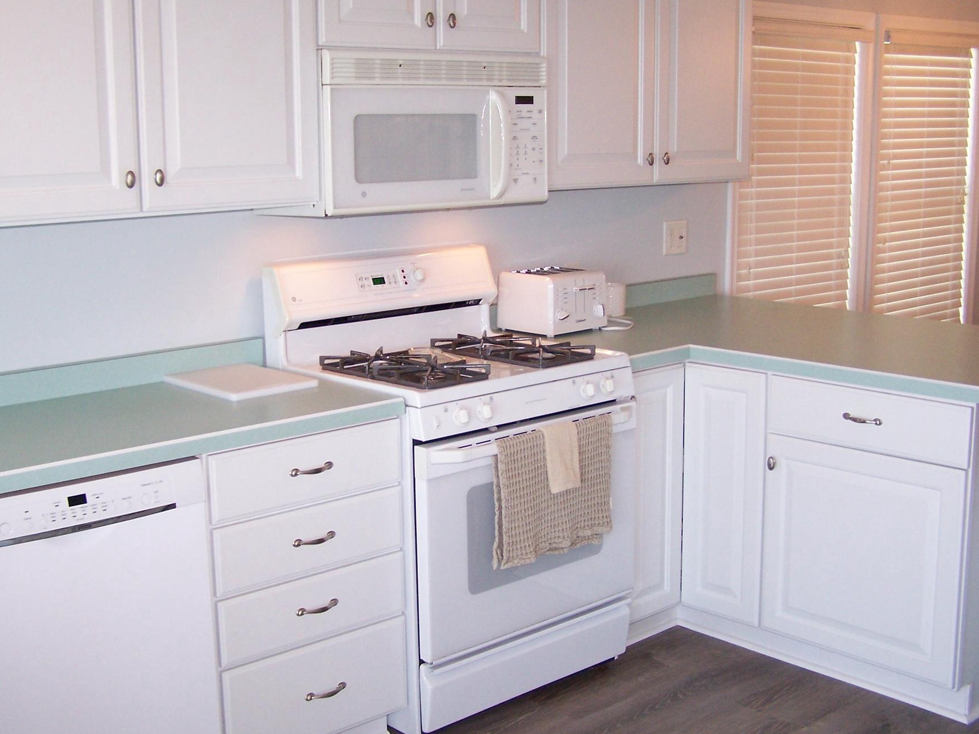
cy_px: 356
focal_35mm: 45
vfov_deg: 32.2
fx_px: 1273
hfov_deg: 42.1
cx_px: 467
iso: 140
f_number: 2.8
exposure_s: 1/60
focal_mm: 6.3
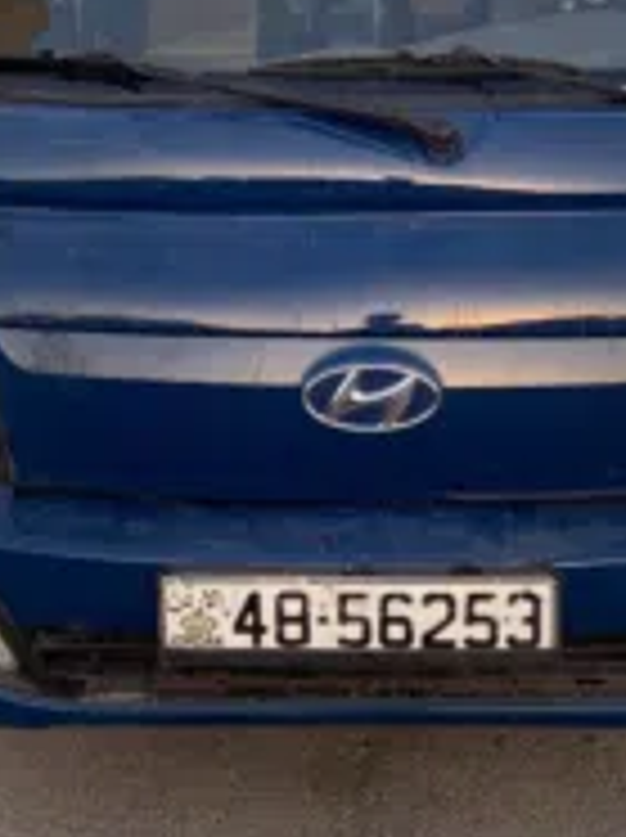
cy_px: 140
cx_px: 365
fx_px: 1353
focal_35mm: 56
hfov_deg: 26.0
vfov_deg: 33.2
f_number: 1.8
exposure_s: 1/122
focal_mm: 4.25
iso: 32
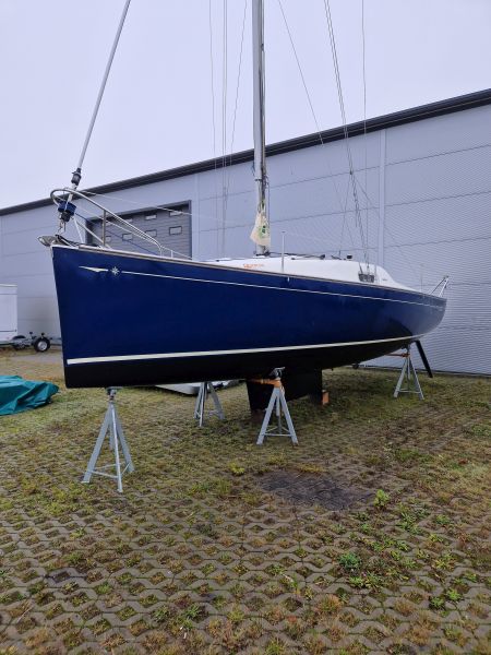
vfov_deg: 73.9
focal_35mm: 23
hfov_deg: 58.9
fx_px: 435
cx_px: 246
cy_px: 328
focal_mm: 5.4
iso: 50
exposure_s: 1/161
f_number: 1.8
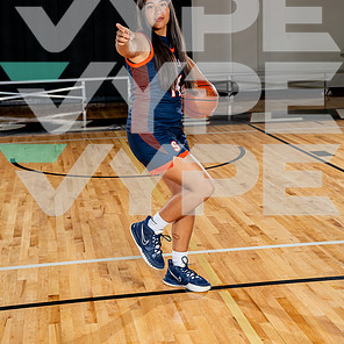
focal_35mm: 62
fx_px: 697
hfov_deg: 27.7
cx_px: 171
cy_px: 99
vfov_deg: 27.4
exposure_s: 1/250
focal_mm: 48
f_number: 5.6
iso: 200
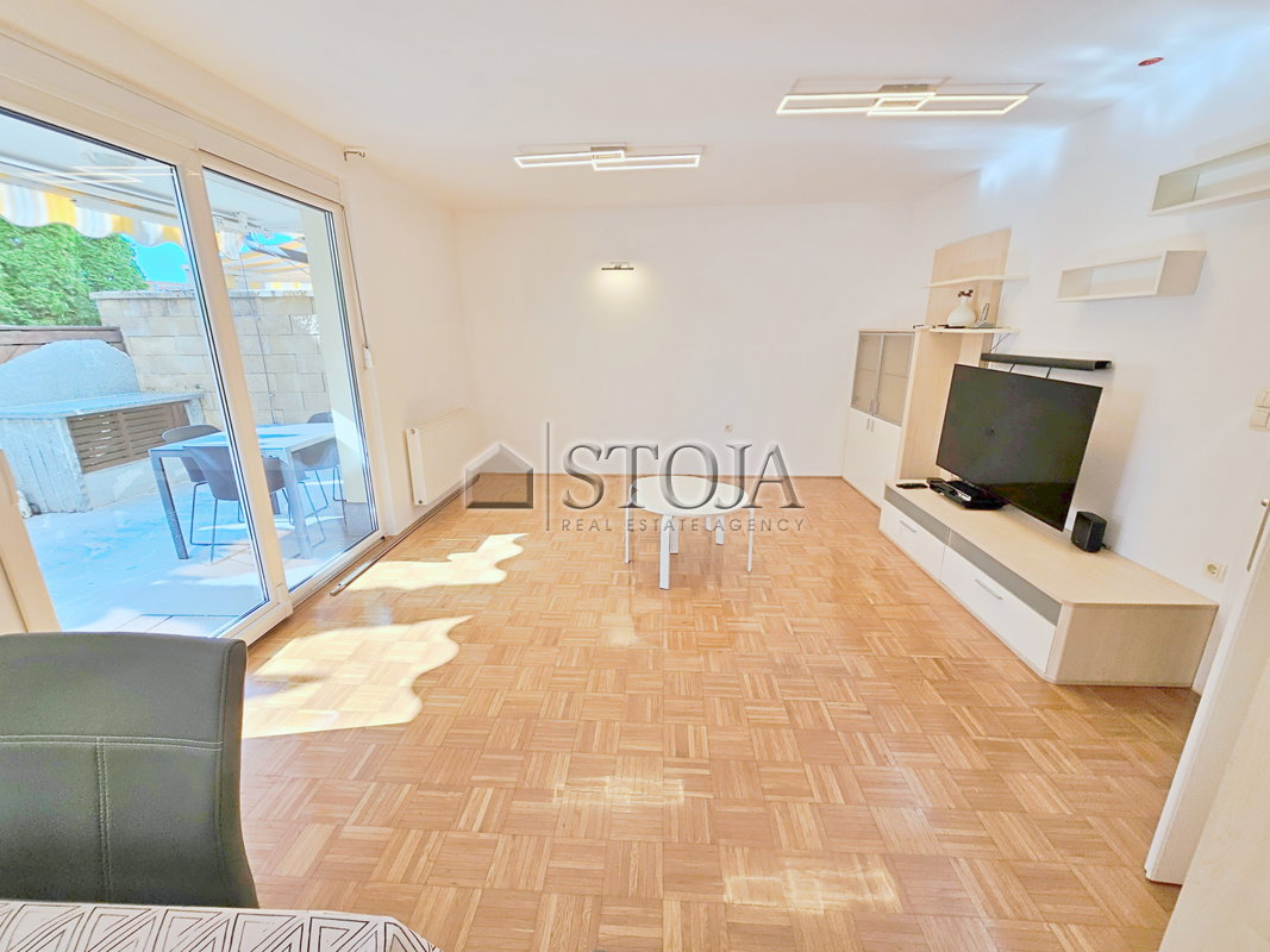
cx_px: 635
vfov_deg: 89.9
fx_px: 477
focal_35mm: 13
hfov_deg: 106.2
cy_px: 476
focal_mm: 2.2
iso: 50
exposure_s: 1/186
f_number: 2.2
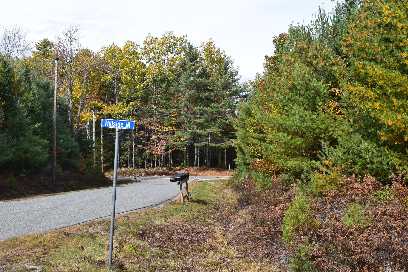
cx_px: 204
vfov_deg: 26.5
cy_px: 136
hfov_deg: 38.9
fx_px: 578
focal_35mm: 51
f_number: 11
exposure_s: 1/500
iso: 400
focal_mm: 34
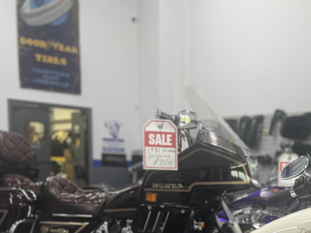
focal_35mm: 65
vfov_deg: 21.2
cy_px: 269
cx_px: 273
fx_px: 584
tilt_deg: -10.9
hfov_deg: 28.8
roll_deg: -2.4
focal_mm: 5.1
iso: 125
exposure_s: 1/120
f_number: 1.6
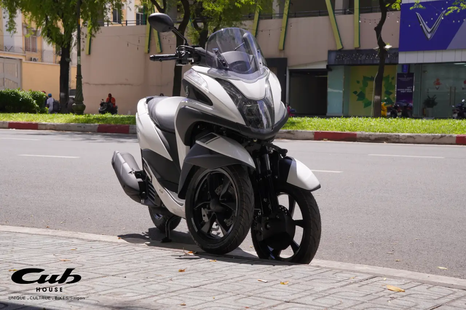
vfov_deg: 21.6
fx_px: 815
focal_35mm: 63
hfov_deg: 31.9
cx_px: 233
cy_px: 155
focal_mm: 42
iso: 100
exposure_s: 1/200
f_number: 8
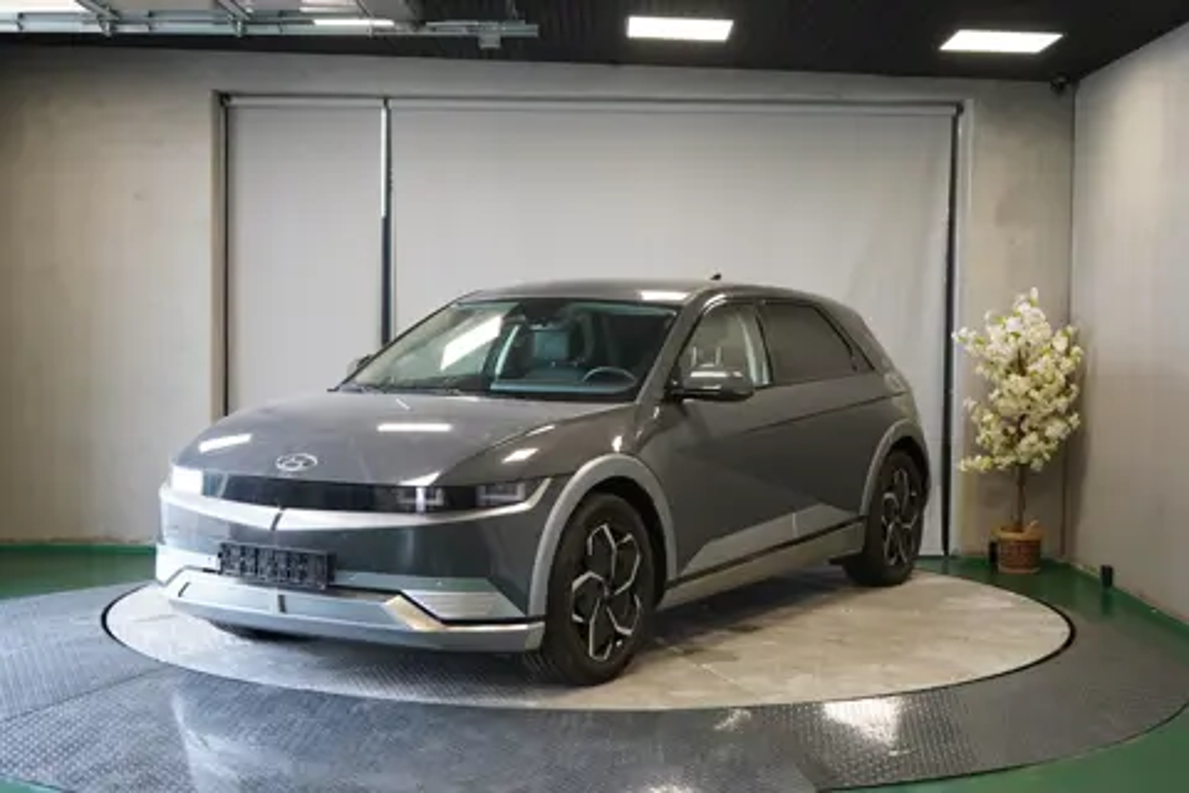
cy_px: 396
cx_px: 594
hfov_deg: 40.3
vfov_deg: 27.5
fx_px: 1618
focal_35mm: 49
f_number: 4.5
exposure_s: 1/160
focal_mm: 49
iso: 2000
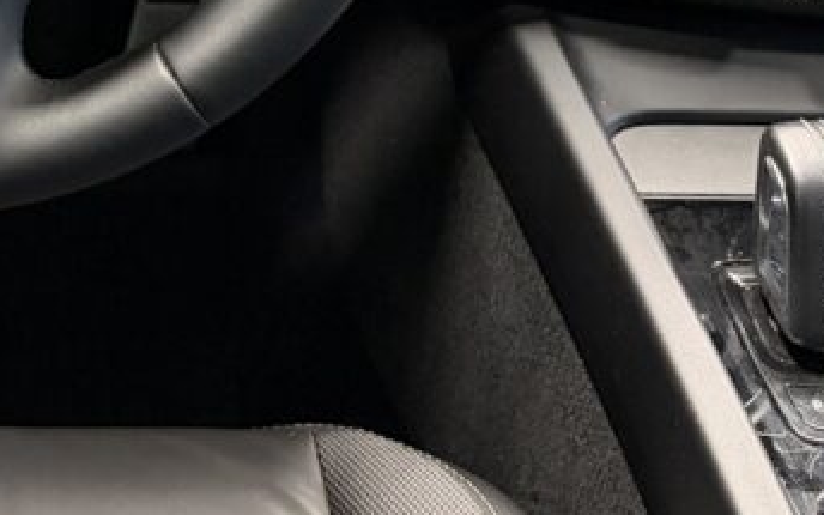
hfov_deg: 23.5
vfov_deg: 14.5
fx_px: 1841
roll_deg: +2.1
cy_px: -321
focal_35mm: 82
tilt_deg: -31.8
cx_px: -101
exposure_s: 1/31
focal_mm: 5.96
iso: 500
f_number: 1.6
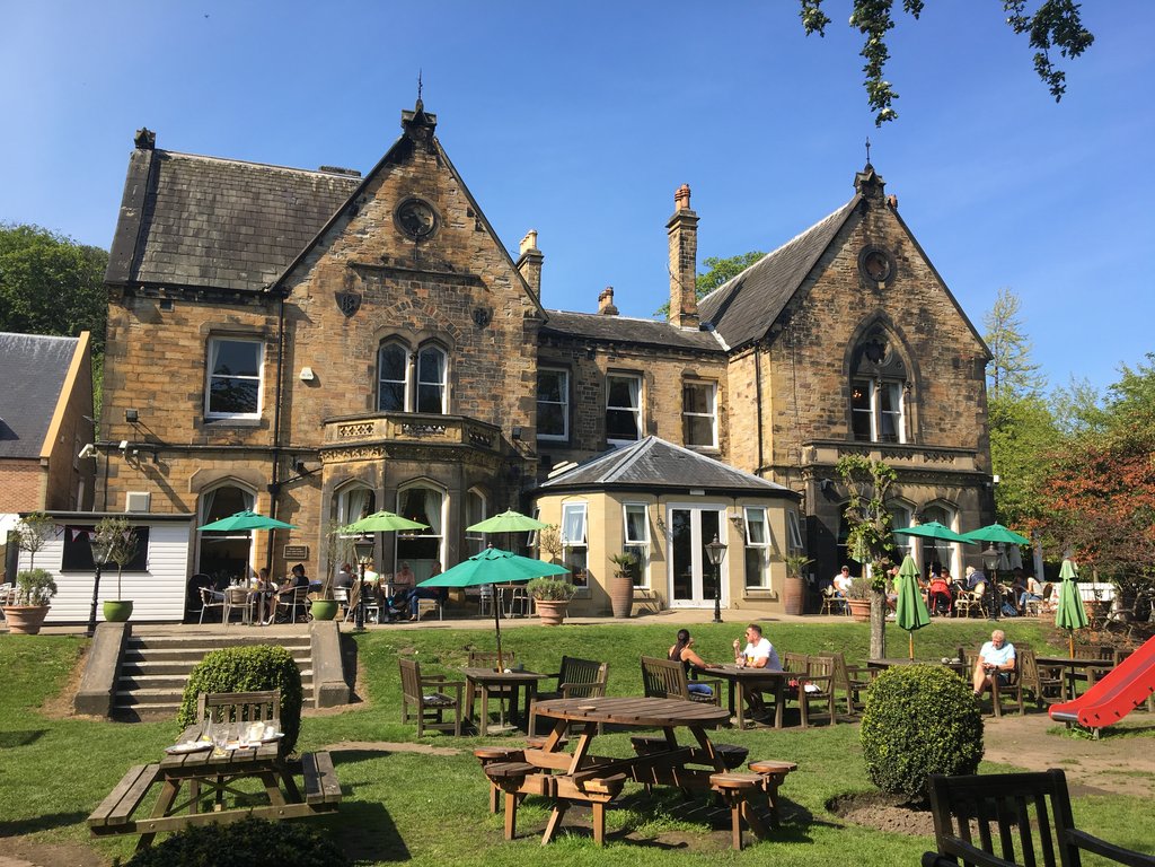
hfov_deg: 61.7
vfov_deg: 48.2
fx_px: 968
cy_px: 434
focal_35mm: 29
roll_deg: +0.0
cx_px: 578
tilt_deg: +9.0
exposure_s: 1/836
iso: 25
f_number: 2.2
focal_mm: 4.15
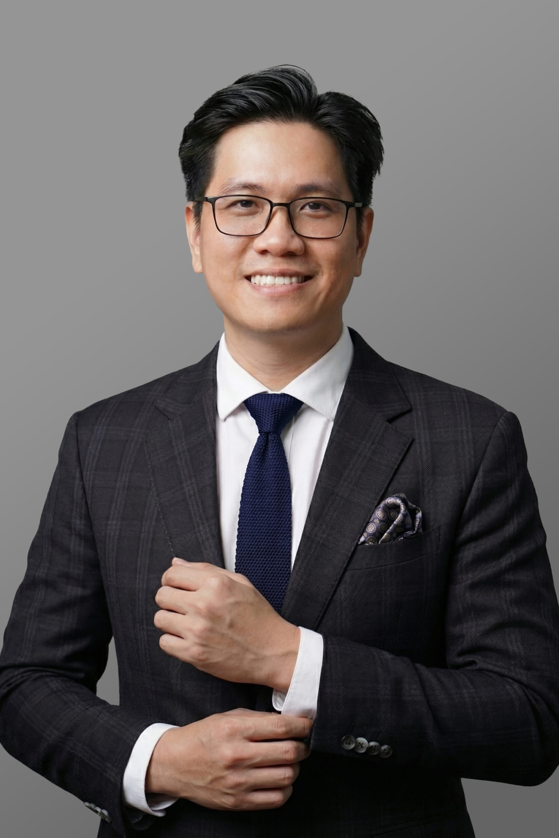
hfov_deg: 18.2
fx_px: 1747
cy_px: 419
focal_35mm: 75
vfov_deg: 27.0
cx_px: 280
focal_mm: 50
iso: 500
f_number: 3.2
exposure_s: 1/500
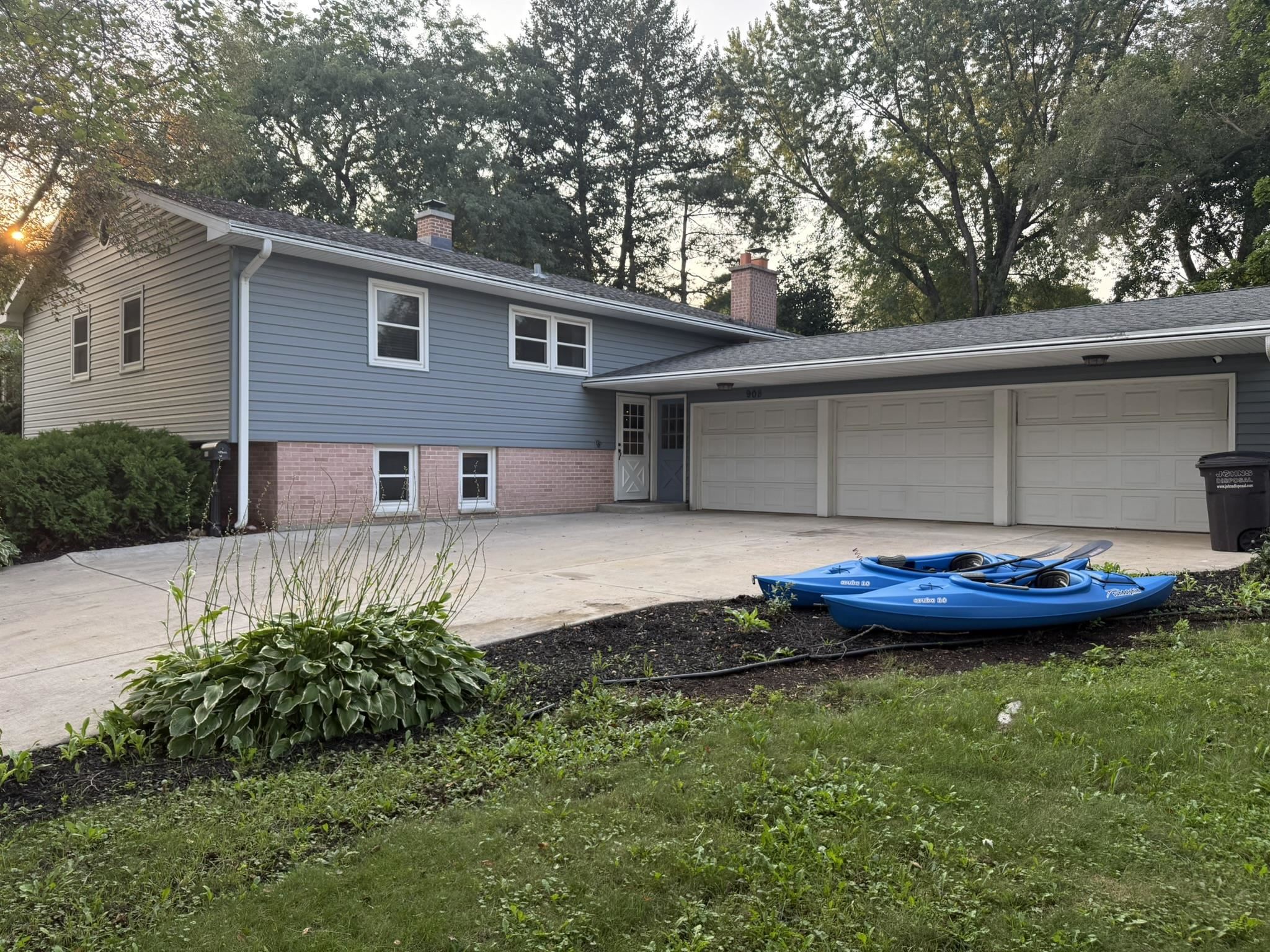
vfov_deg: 56.8
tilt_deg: +0.3
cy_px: 476
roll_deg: +0.1
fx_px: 881
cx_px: 635
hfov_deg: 71.6
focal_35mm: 24
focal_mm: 6.76
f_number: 1.78
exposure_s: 1/370
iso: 100
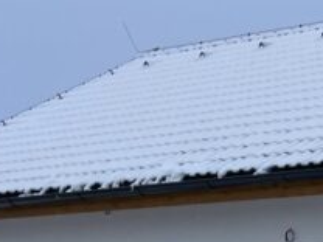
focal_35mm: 128
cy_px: 334
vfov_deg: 11.2
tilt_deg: -0.6
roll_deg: +2.8
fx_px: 1194
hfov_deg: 13.4
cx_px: 624
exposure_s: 1/1435
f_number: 1.6
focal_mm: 4.2
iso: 32
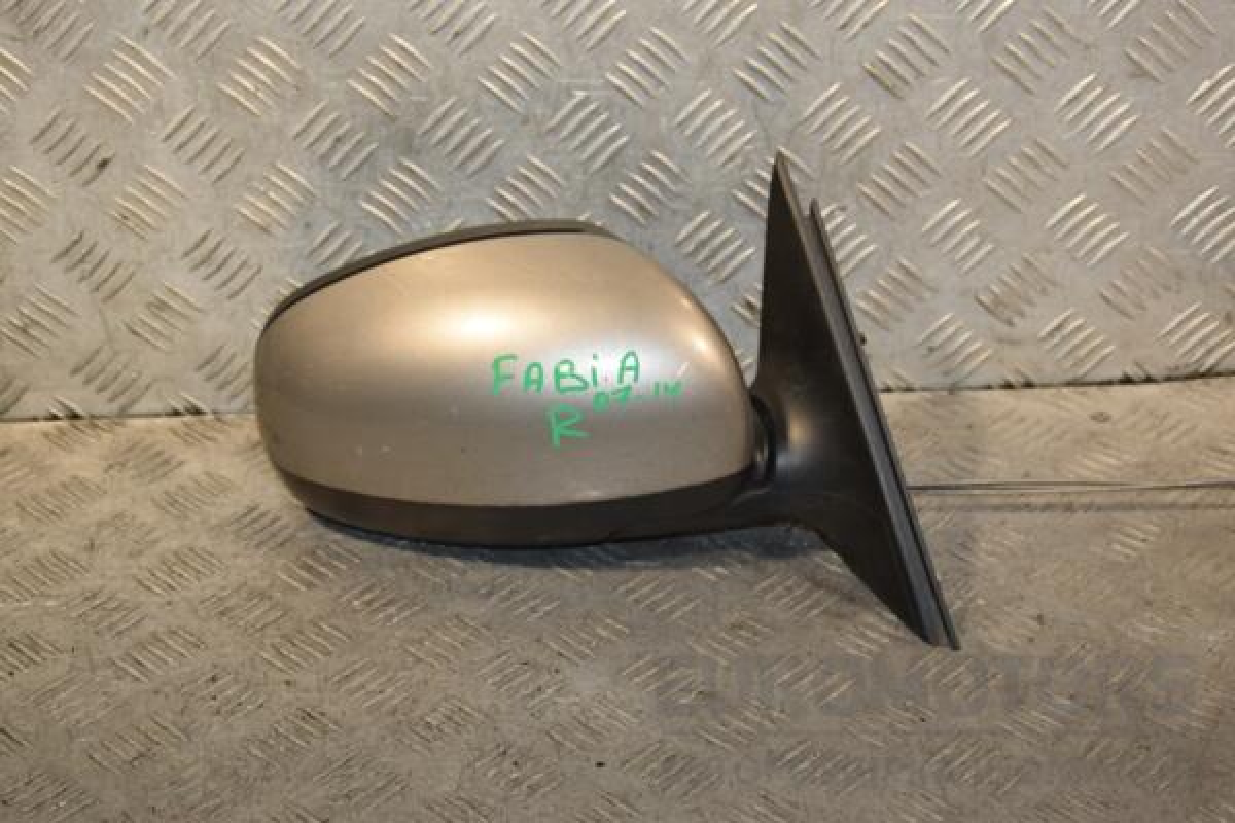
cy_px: 412
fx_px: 2315
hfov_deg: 29.9
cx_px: 618
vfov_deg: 20.2
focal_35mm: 68
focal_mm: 45
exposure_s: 1/200
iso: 800
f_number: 5.6
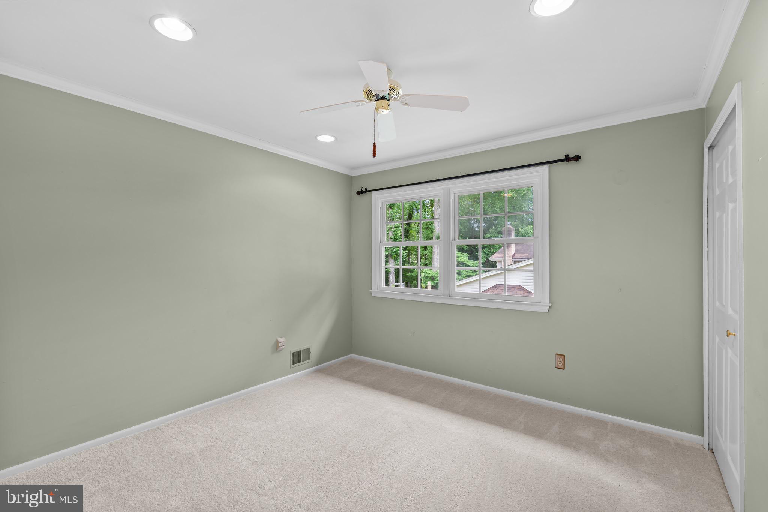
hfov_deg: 95.0
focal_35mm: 16
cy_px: 256
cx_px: 384
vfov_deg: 72.0
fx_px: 352
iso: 100
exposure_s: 1.3
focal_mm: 16.5
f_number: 9
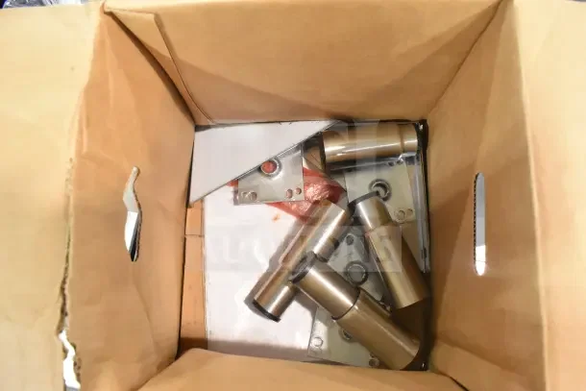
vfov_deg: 48.0
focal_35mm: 27
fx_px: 440
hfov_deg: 67.4
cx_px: 293
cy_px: 196
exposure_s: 1/125
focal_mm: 18
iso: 6400
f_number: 5.6
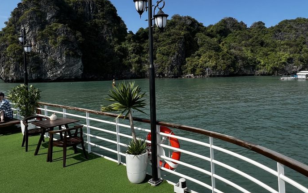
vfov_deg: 50.5
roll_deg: +0.4
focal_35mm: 24
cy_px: 71
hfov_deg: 74.5
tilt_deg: +0.1
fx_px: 202
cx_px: 173
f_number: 1.8
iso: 32
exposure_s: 1/1130
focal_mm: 1.57
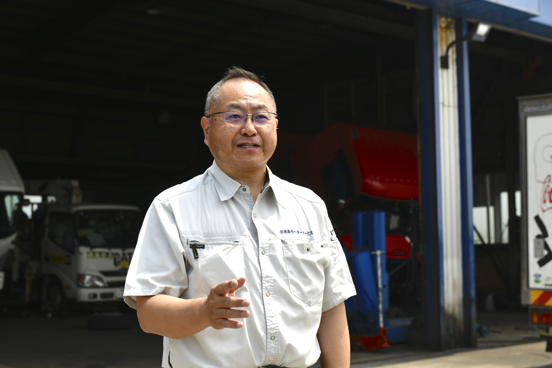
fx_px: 951
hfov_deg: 32.4
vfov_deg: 21.9
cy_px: 184
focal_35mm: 62
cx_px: 276
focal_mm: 62
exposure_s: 1/400
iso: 100
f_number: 5.6
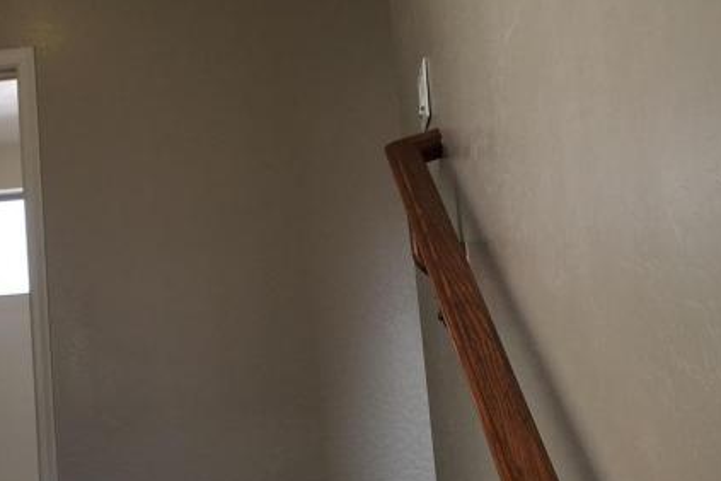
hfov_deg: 26.6
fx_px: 1462
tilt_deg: +10.6
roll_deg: +2.6
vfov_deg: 18.4
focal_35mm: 73
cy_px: 419
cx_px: 47
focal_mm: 4.15
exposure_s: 1/120
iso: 25
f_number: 2.2
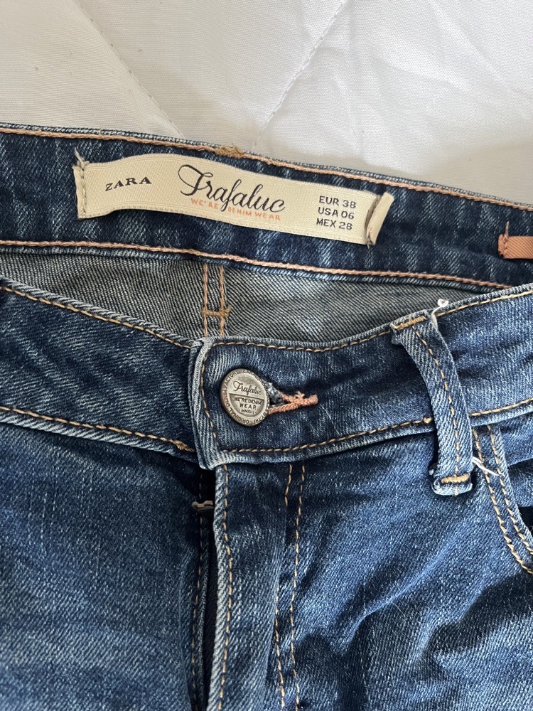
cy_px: 356
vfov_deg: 67.3
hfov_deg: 53.1
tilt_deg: -77.1
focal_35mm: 26
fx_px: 534
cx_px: 266
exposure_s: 1/50
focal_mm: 5.1
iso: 500
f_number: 1.6
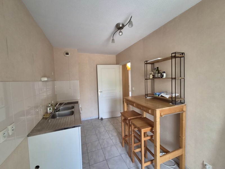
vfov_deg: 89.9
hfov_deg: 106.2
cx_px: 112
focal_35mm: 13
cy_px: 84
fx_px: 84
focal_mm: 2.2
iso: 400
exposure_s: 1/100
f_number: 2.2
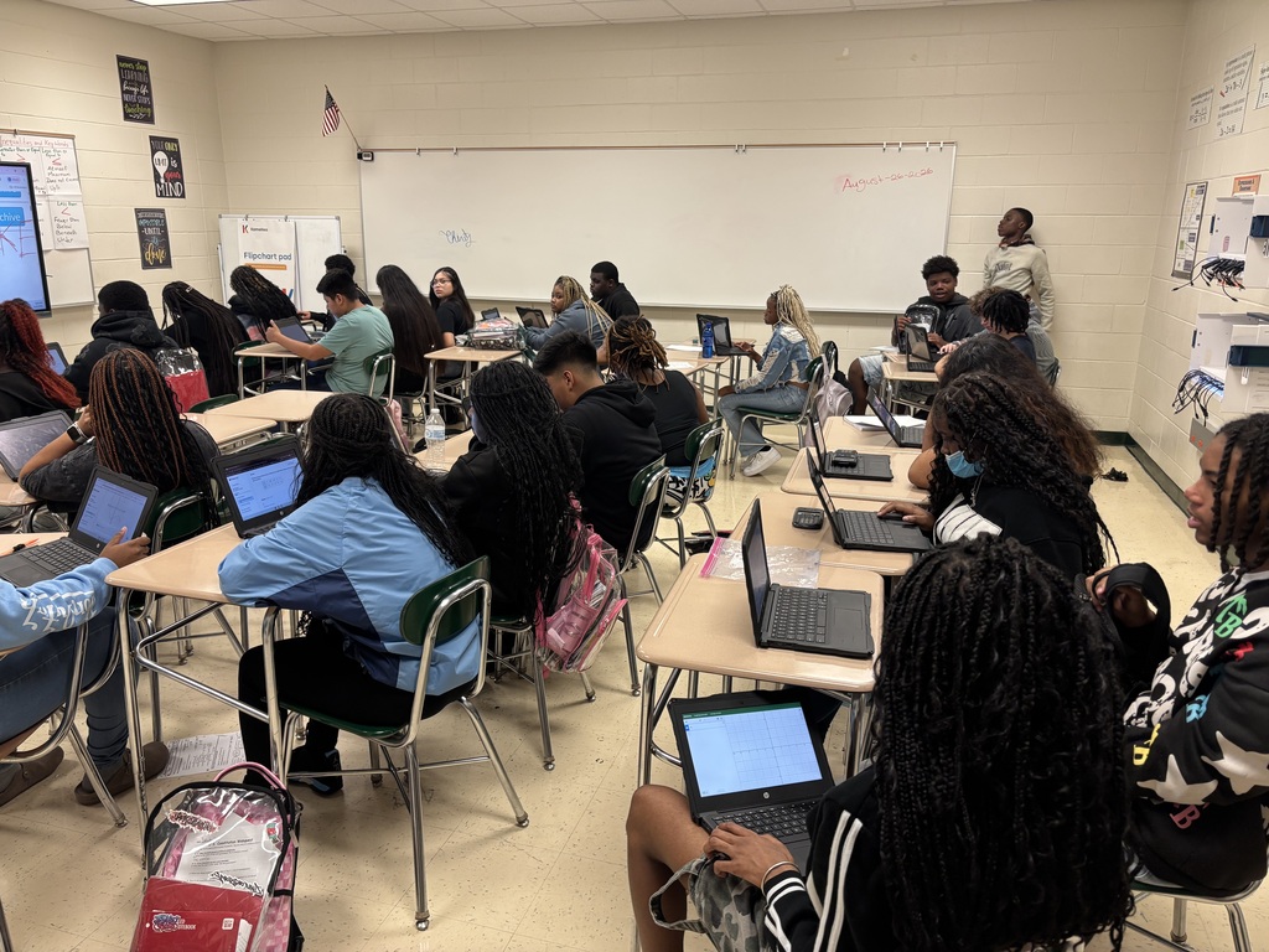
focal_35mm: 26
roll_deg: -0.5
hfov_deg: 67.3
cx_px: 634
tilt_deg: -15.4
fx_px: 953
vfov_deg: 53.1
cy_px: 476
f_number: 1.6
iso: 100
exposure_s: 1/60
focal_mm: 5.96
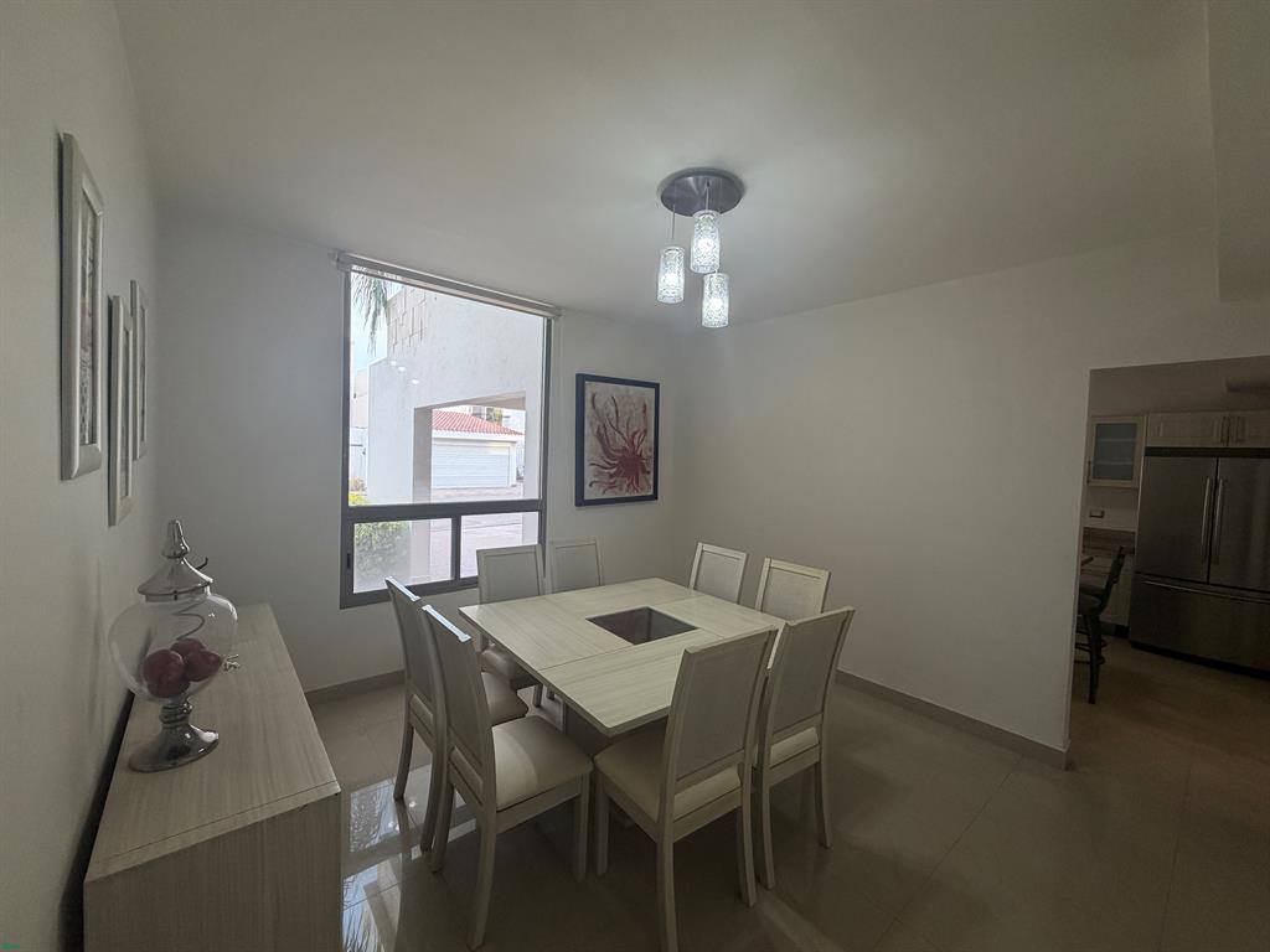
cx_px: 635
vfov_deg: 85.7
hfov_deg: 102.1
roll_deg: -1.9
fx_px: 514
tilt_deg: -3.0
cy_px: 476
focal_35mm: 14
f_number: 2.2
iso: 100
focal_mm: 2.22
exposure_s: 1/120
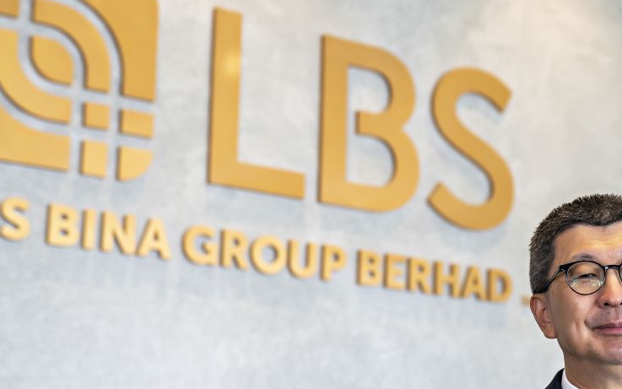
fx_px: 1424
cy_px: 283
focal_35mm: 84
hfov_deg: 24.5
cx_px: 403
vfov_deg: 15.5
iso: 640
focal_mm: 49
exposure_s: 1/160
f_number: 2.8
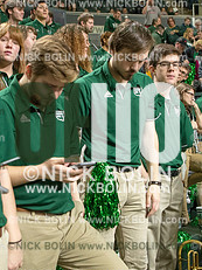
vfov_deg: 33.2
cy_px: 139
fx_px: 452
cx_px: 97
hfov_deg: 25.2
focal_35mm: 58
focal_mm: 24
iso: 2500
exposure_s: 1/400
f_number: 2.8
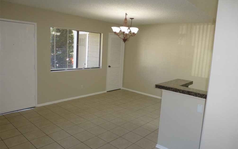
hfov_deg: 70.4
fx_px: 169
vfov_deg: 47.5
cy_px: 69
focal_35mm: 26
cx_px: 121
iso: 250
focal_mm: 4.3
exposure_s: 1/60
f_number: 3.3
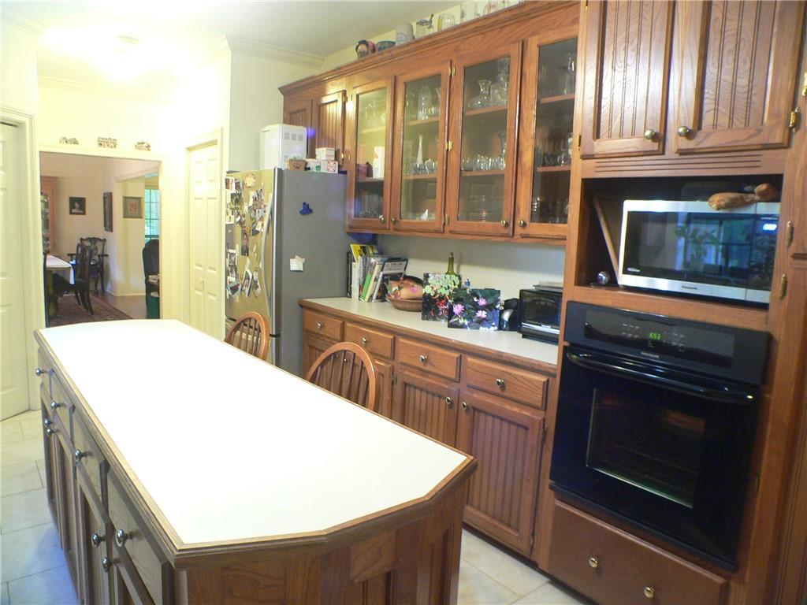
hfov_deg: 51.4
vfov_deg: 39.7
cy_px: 302
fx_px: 839
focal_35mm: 36
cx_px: 404
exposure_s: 1/4
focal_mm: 6
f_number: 2.8
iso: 200
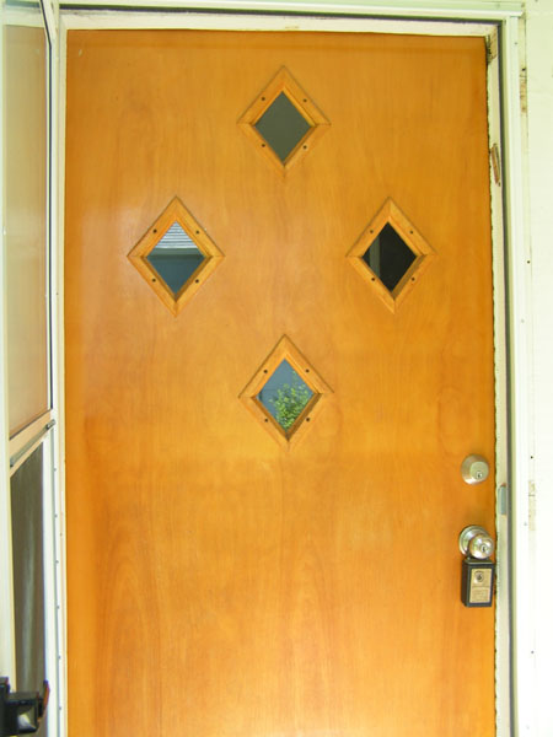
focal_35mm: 38
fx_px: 809
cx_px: 276
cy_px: 368
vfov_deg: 49.0
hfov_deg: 37.7
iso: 50
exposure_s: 1/40
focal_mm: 6.3
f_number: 2.8
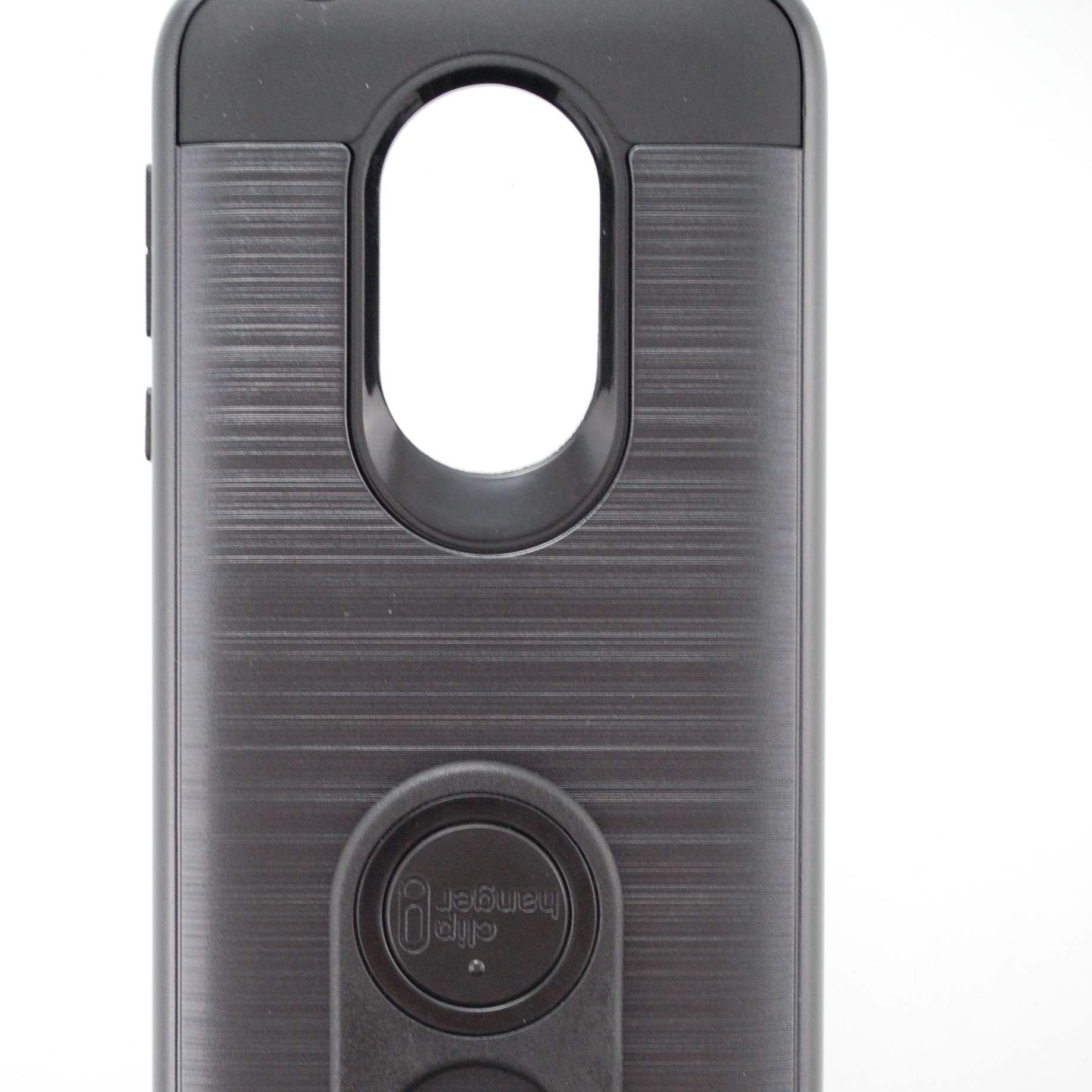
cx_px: 514
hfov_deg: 23.1
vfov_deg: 22.9
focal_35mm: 75
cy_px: 741
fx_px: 2677
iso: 800
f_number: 5.3
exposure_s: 1/25
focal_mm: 36
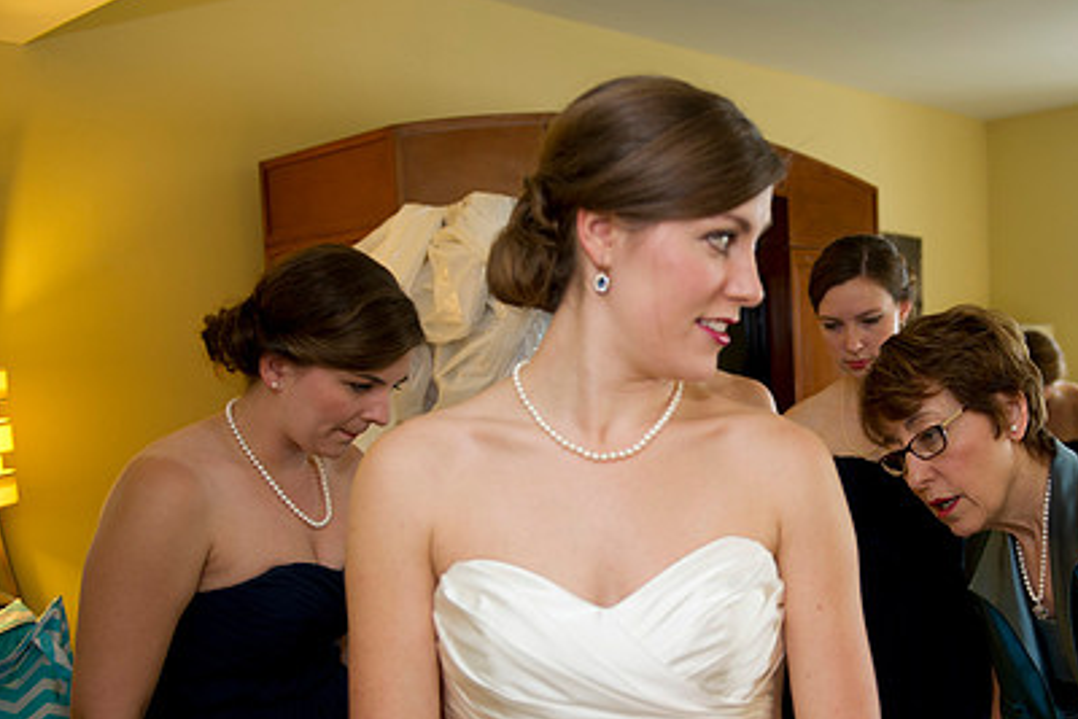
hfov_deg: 45.6
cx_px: 733
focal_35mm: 42
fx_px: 1258
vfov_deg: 31.8
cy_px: 444
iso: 640
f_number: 2.8
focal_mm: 29
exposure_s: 1/125
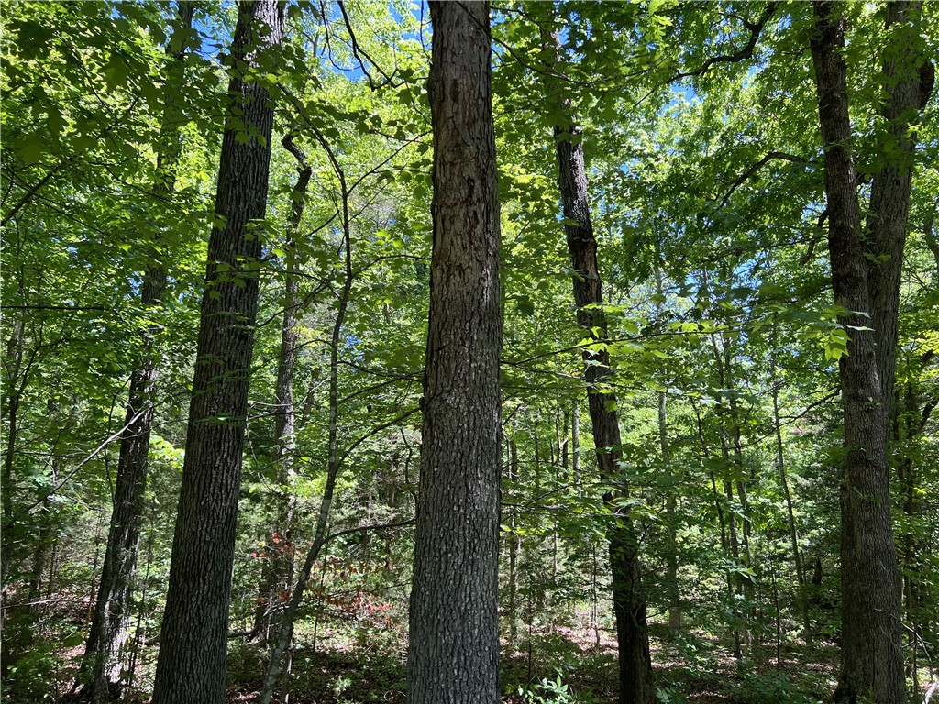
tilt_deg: +12.3
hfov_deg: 67.3
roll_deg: +0.5
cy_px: 352
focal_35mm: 26
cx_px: 470
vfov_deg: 53.1
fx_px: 705
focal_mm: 5.7
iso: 50
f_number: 1.5
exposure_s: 1/342
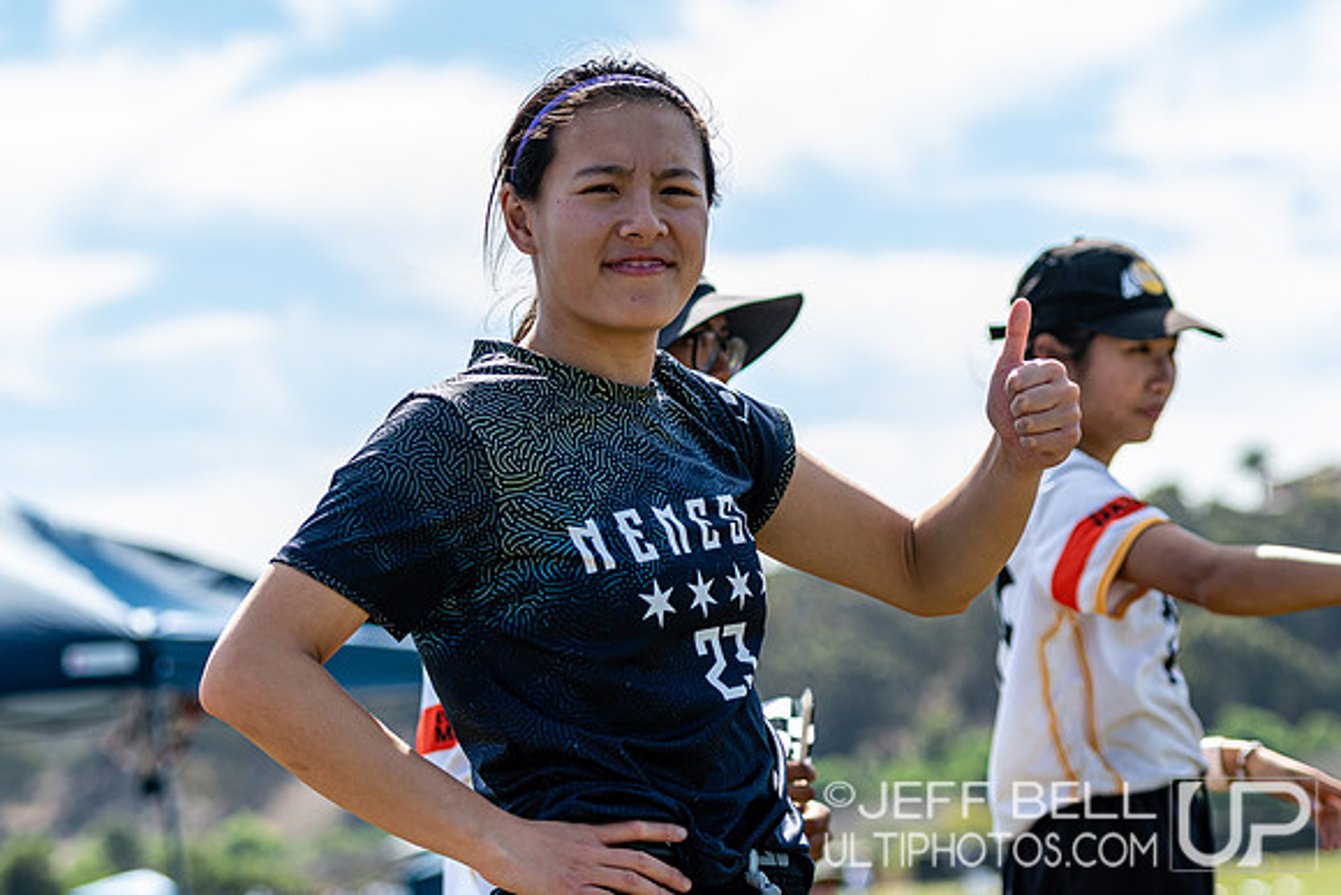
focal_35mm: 151
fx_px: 5608
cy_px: 319
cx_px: 670
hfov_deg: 13.6
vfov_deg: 9.1
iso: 100
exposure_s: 1/800
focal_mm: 78
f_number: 3.2
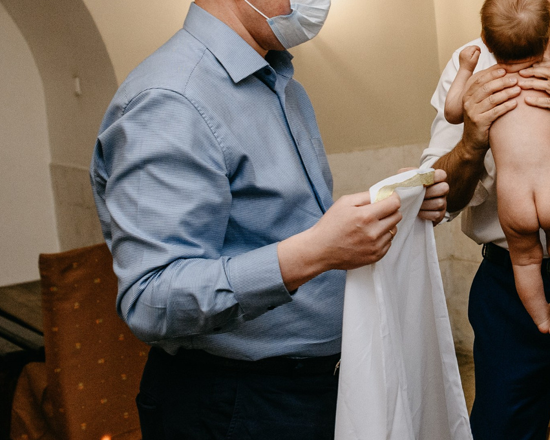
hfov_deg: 23.7
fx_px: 1205
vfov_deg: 20.6
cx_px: 640
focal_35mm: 74
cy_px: 144
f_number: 3.5
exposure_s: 1/160
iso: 640
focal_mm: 24
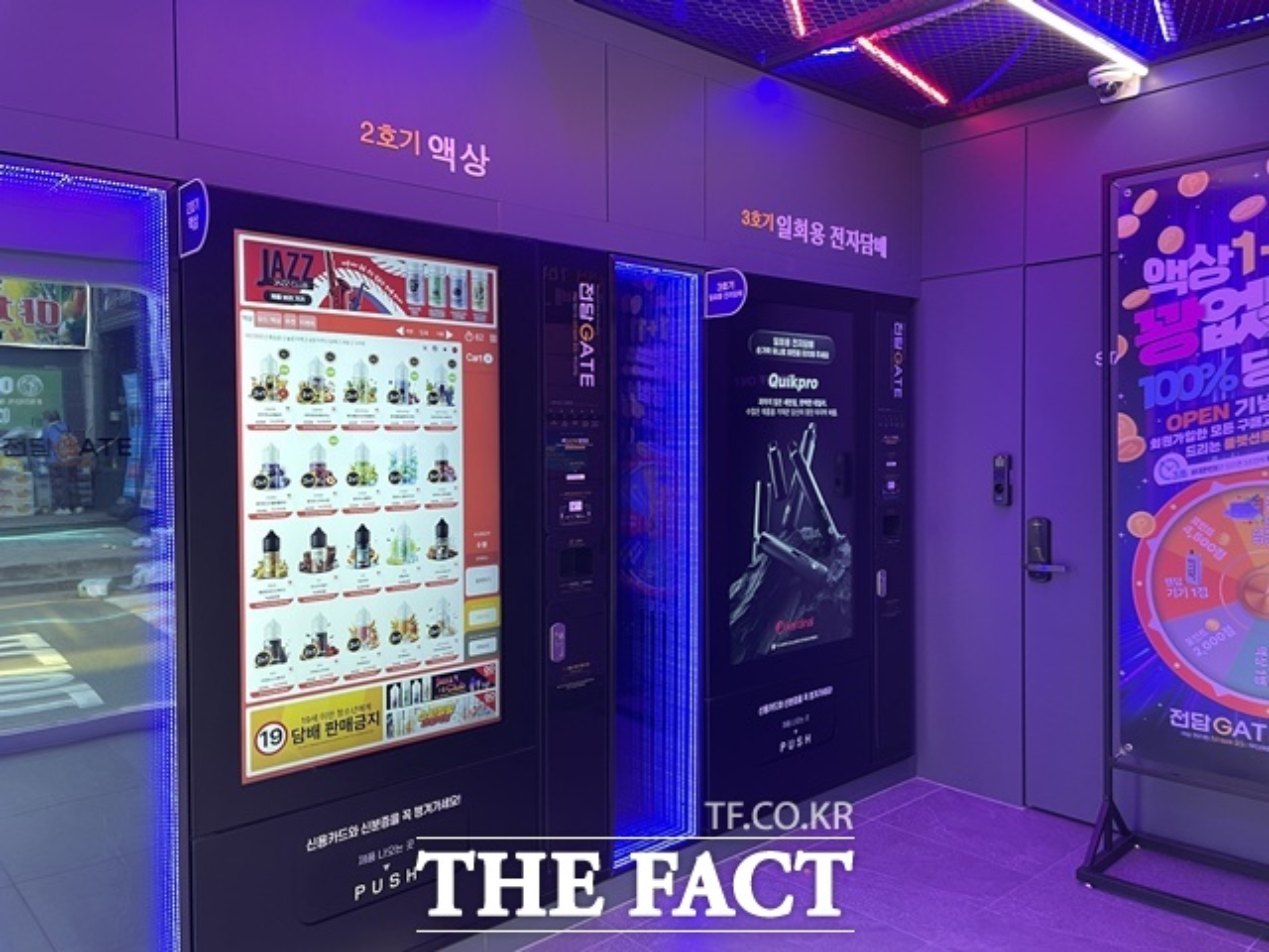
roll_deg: +0.7
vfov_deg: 53.1
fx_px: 953
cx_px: 634
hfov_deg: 67.3
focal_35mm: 26
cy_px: 476
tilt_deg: -1.9
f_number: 1.6
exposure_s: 1/60
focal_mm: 4.2
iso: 100
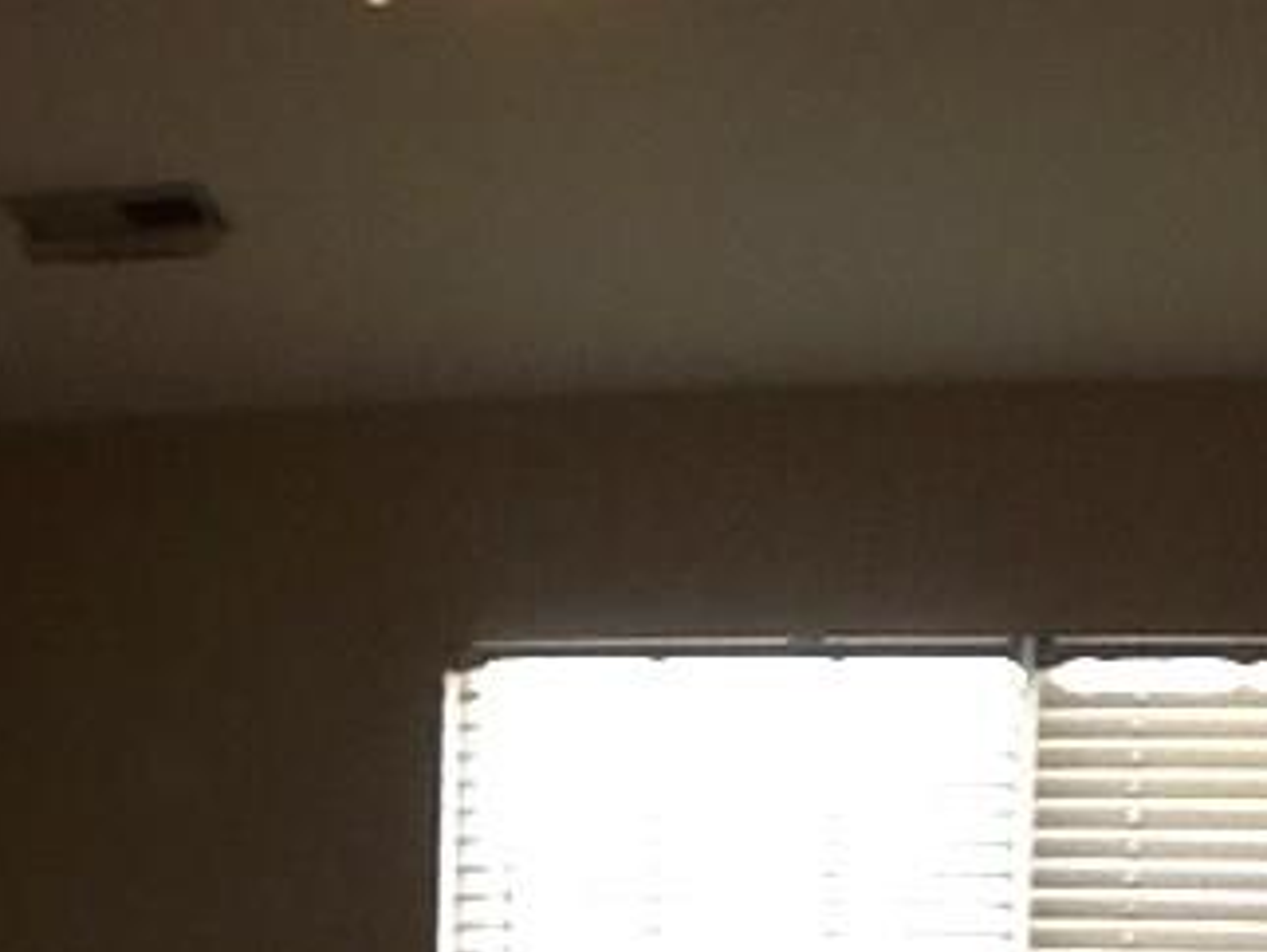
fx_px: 4798
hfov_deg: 15.0
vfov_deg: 10.9
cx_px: 346
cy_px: 1412
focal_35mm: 131
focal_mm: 2.03
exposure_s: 1/30
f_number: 2.4
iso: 40
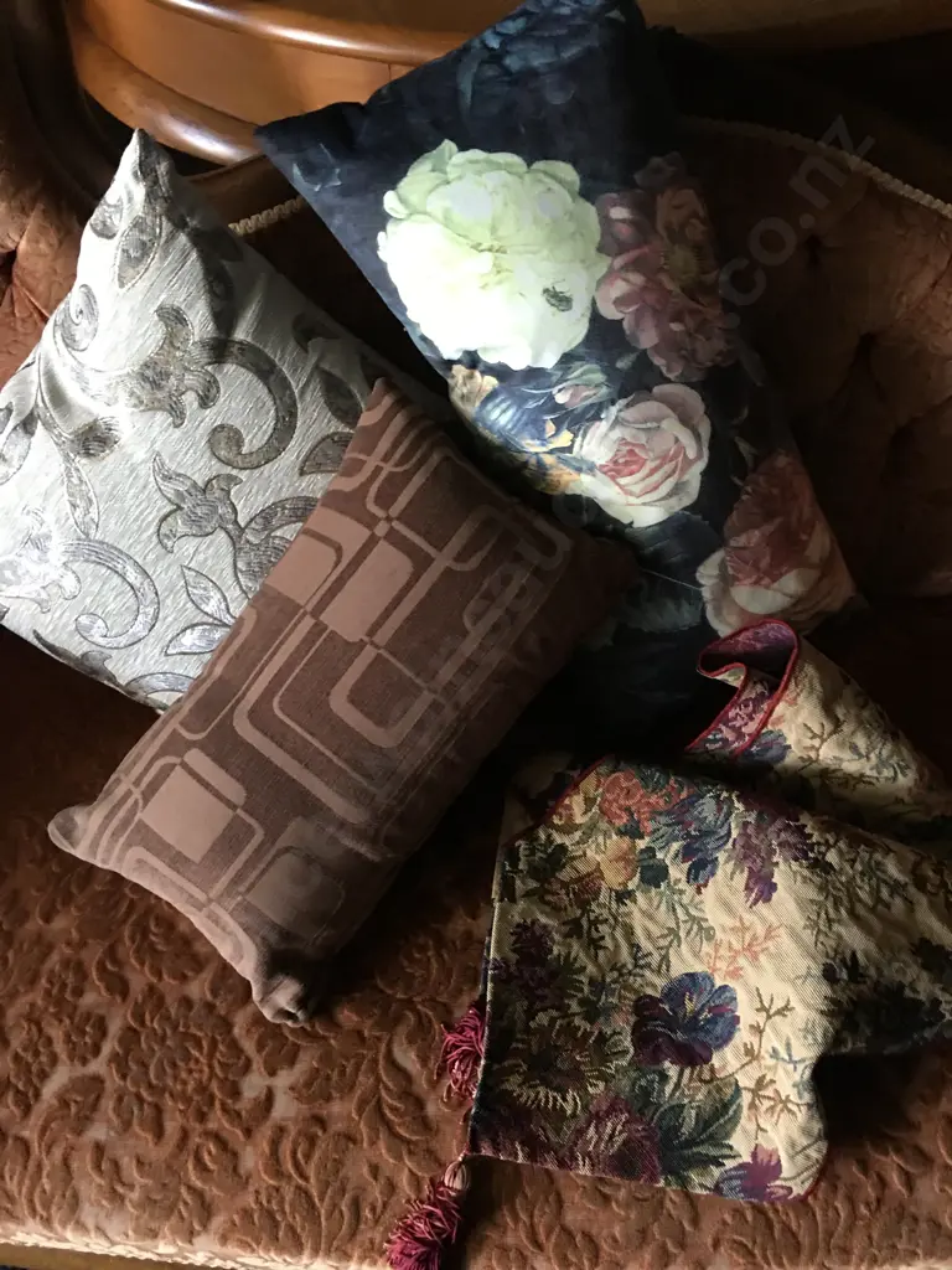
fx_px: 1063
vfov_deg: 61.7
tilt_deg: -52.1
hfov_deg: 48.2
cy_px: 635
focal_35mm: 29
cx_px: 476
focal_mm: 4.15
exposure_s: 1/8
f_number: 2.2
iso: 100
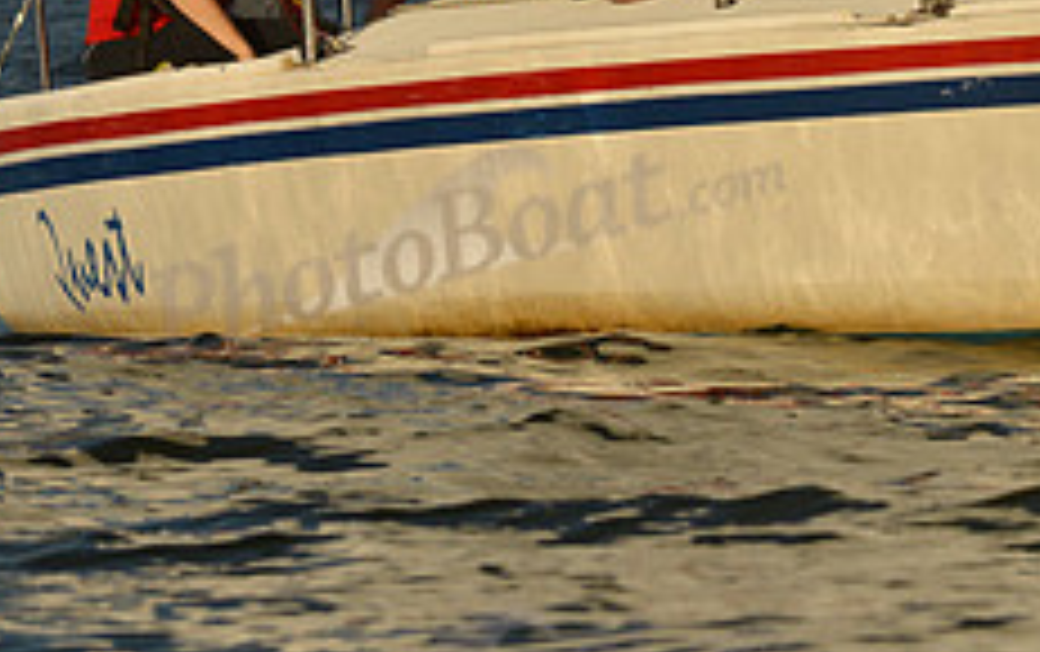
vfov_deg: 2.6
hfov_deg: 4.1
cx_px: 1022
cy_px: -56
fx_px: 14501
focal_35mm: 511
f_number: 10
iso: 200
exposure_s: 1/1000
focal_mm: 200
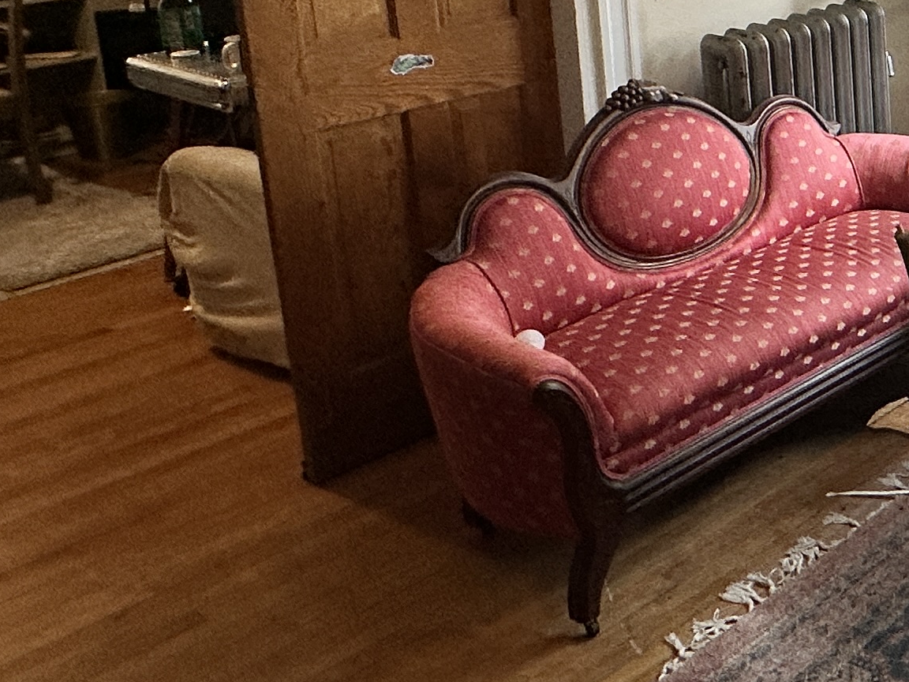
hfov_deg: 29.3
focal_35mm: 49
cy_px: 38
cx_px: 1253
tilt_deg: -12.4
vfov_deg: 28.3
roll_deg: -2.3
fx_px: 1287
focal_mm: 2.22
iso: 100
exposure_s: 1/120
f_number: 2.2
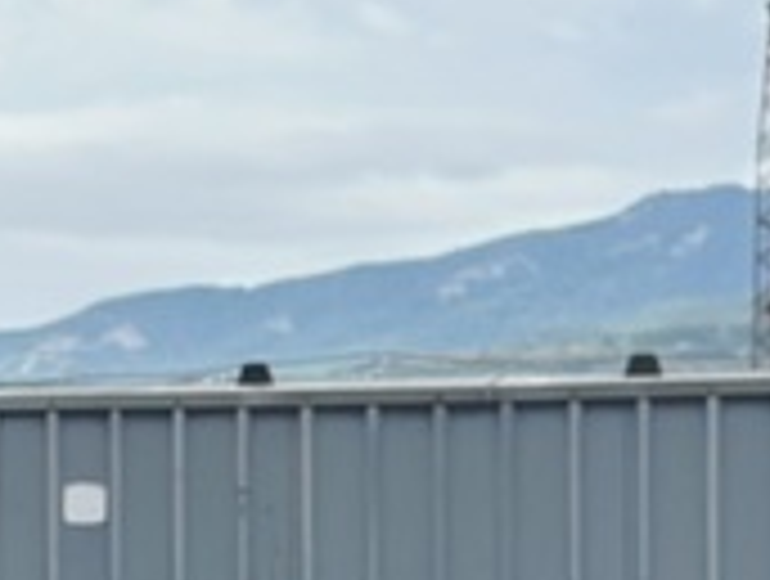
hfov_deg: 8.2
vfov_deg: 6.6
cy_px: 737
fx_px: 4993
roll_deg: -0.3
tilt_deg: -1.4
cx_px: -950
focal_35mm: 224
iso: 100
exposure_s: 1/5556
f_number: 1.78
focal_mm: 6.86
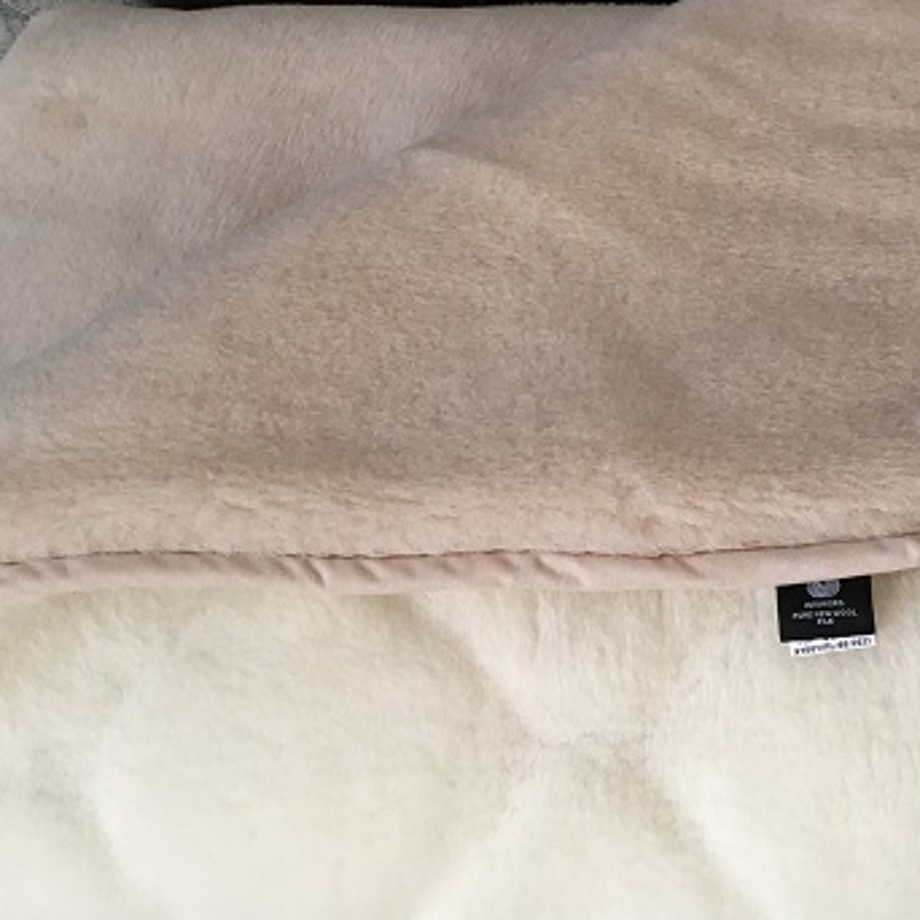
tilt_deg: -36.6
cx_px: 654
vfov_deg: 28.6
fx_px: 1804
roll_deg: +1.7
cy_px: 401
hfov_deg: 28.3
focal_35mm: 60
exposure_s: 1/33
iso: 125
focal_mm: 4.15
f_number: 2.2
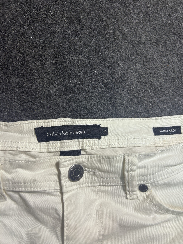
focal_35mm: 26
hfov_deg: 53.1
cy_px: 122
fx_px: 183
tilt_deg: -49.1
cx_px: 92
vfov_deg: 67.3
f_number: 1.5
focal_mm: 5.7
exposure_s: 1/100
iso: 80
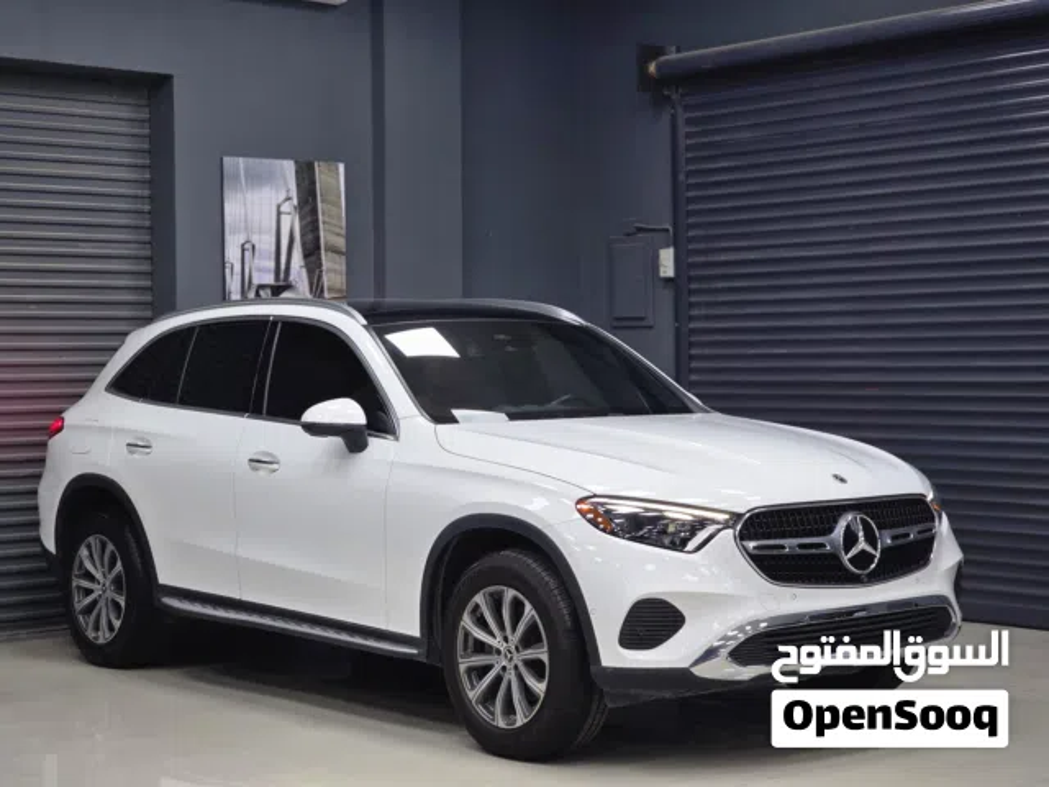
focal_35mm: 69
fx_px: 2091
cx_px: 524
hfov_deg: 28.2
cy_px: 394
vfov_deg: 21.3
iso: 50
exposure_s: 1/50
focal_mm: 7.9
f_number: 2.4
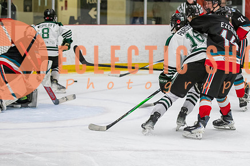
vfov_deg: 8.6
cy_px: 89
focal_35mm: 160
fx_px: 1110
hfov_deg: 12.8
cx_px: 174
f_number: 3.2
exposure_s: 1/640
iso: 2000
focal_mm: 92
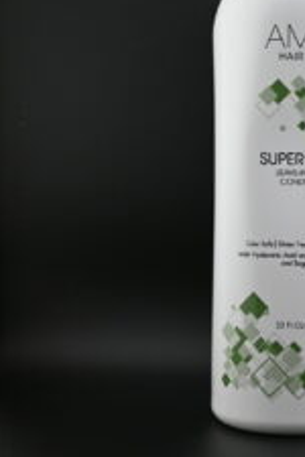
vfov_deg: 32.6
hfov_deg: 21.3
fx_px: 782
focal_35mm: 62
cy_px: 266
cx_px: 303
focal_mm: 20.5
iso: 280
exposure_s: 1/250
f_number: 4
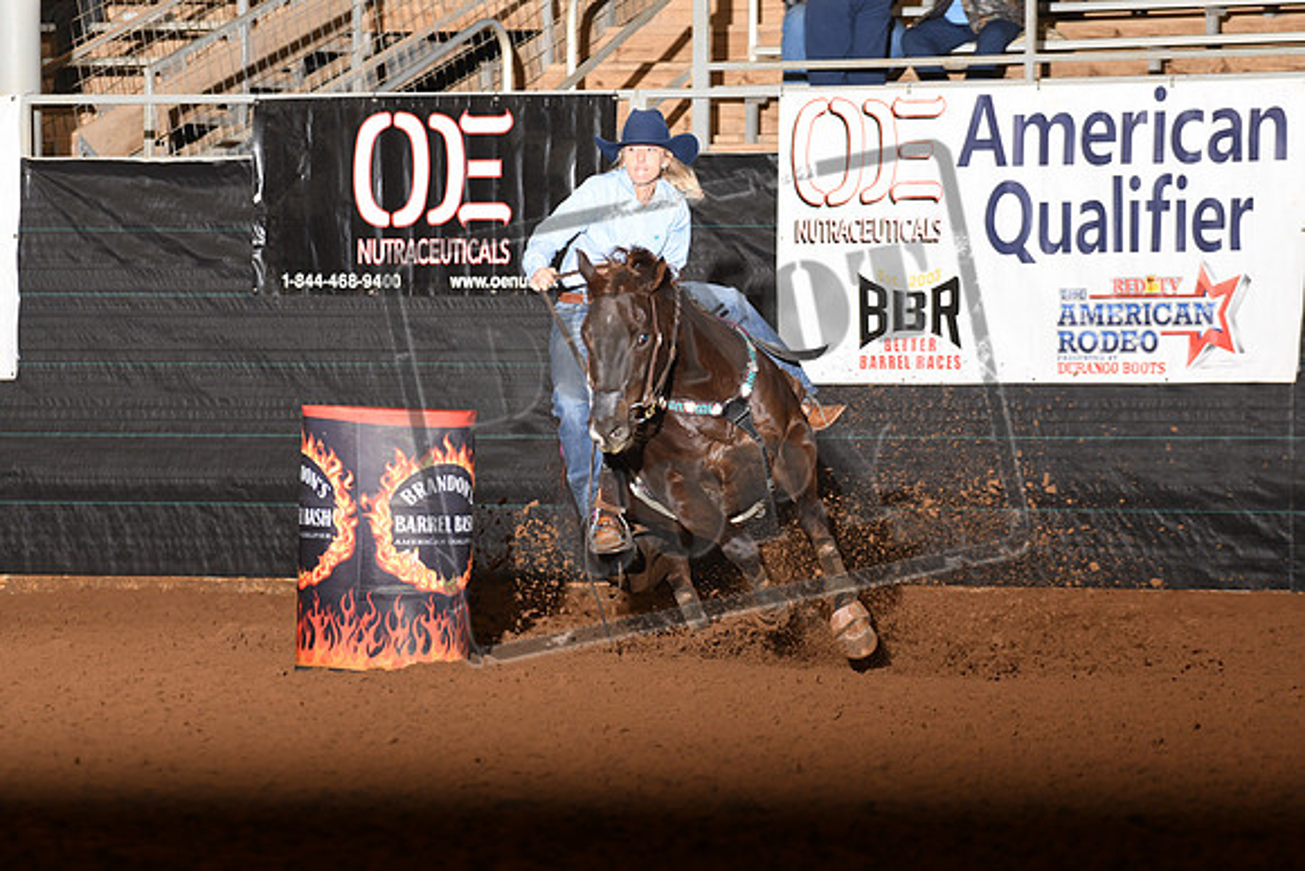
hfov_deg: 8.6
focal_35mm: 240
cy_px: 436
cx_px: 652
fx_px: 8702
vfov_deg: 5.7
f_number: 5.6
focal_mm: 240
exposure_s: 1/250
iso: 1250
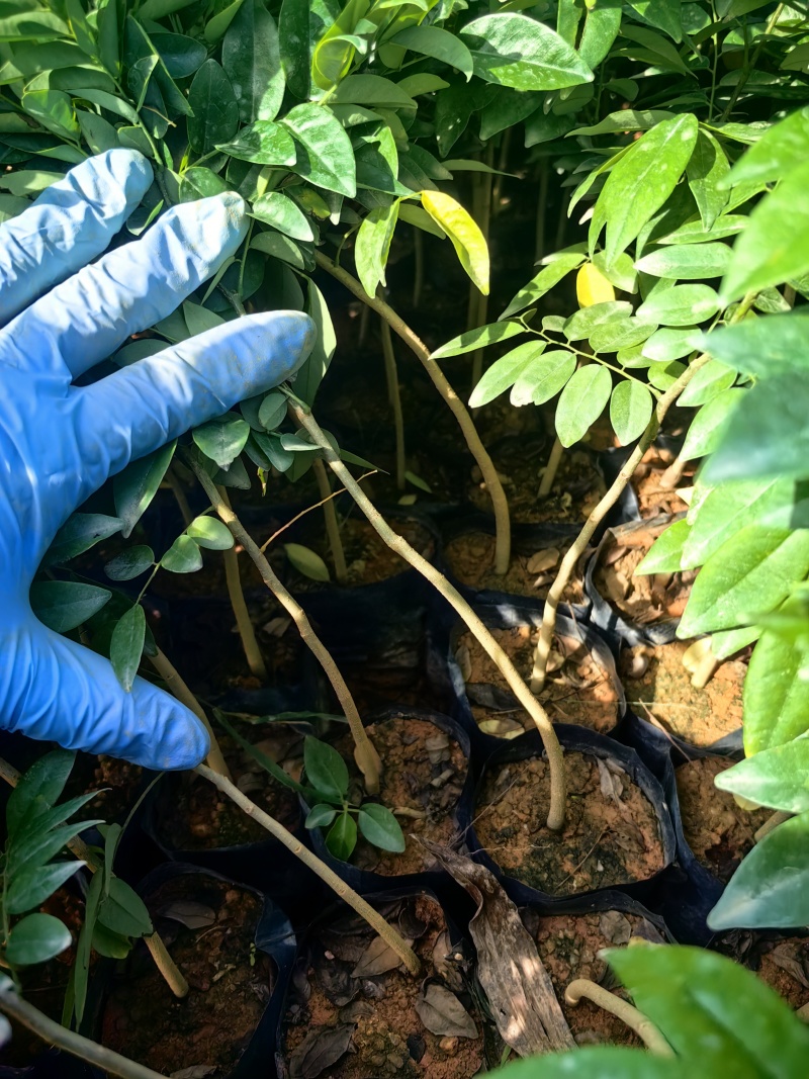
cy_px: 540
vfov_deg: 65.3
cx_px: 404
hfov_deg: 51.3
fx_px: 842
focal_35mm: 27
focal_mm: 5.75
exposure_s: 1/1361
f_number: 2
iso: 50
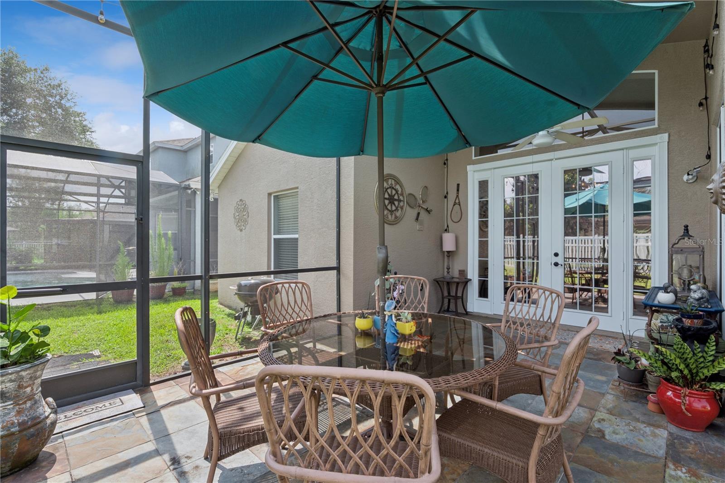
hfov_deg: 96.7
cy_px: 242
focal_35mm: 16
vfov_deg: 73.7
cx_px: 362
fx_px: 322
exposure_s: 1/13
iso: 125
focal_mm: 16
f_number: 20
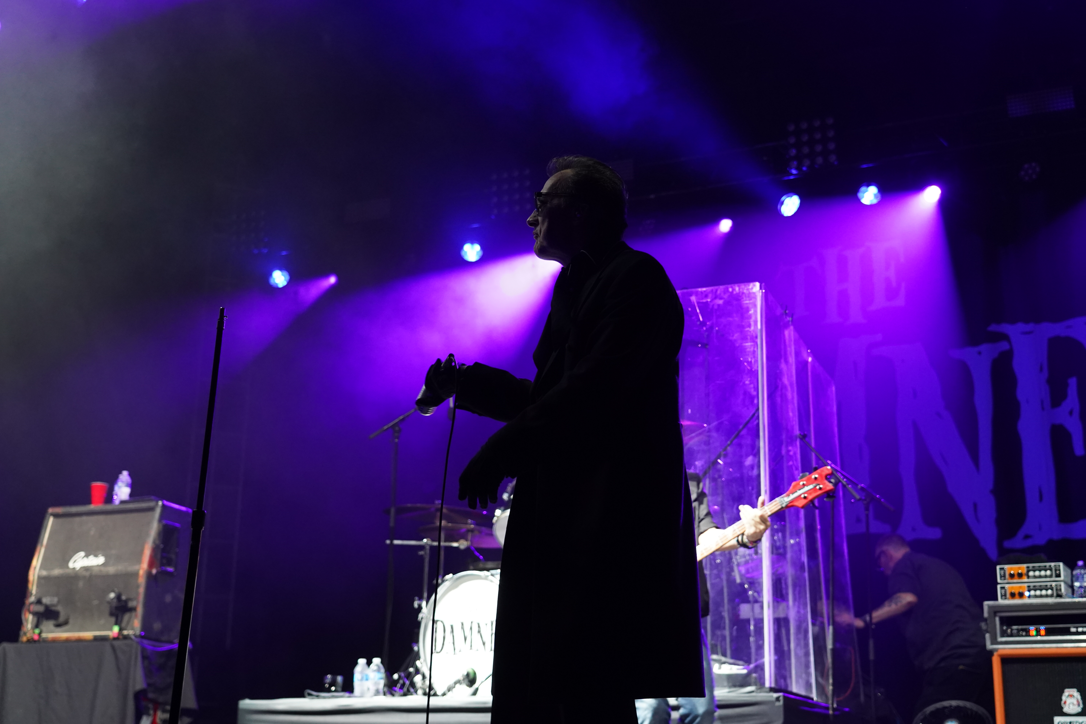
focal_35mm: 46
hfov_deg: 42.7
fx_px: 1388
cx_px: 543
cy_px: 362
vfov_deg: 29.2
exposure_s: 1/160
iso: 4000
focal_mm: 46
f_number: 4
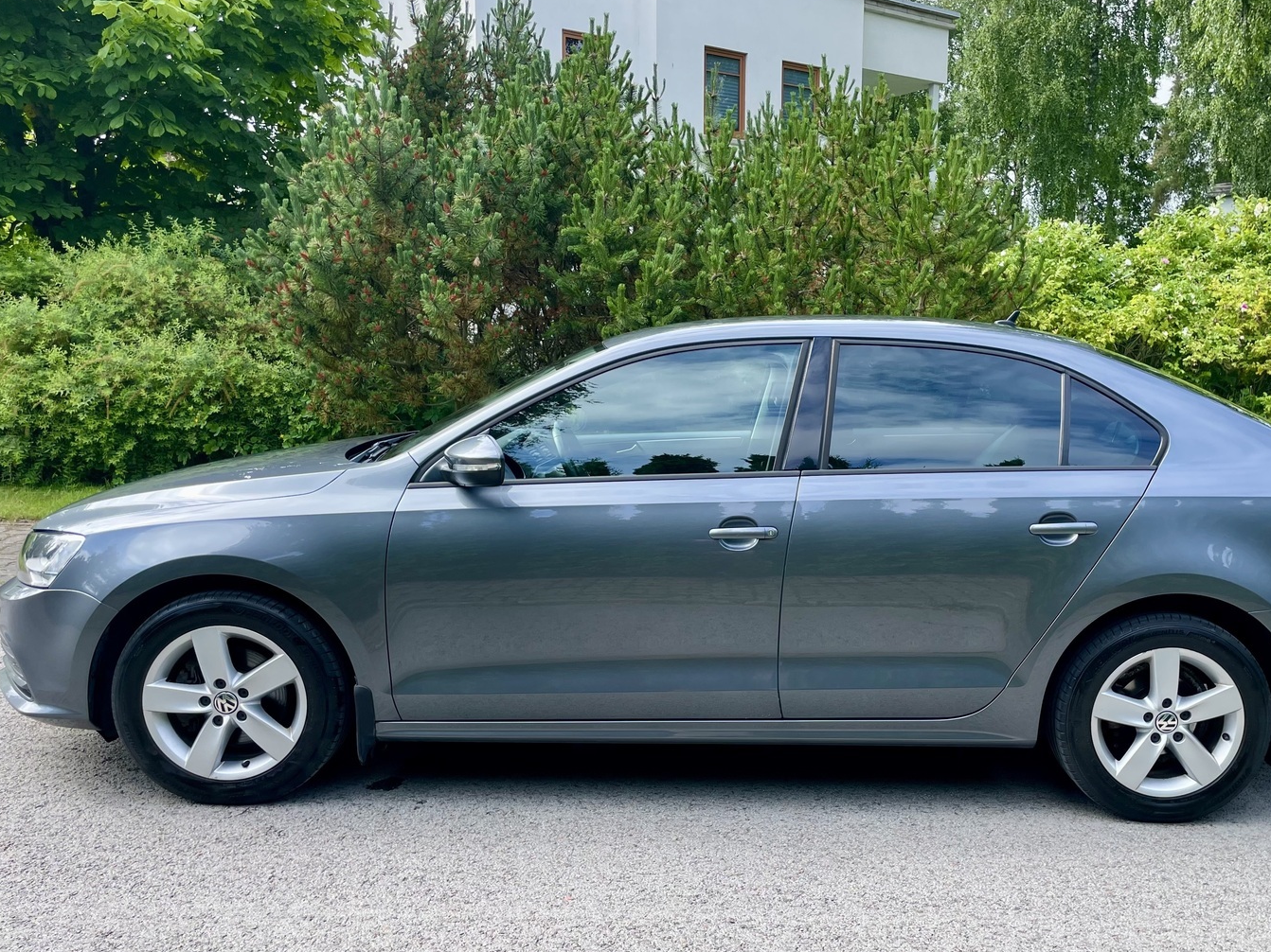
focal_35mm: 31
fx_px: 1138
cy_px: 493
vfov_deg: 45.4
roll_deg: -0.8
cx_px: 753
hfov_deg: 58.0
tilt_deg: -7.5
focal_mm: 4.2
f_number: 1.6
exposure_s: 1/678
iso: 32
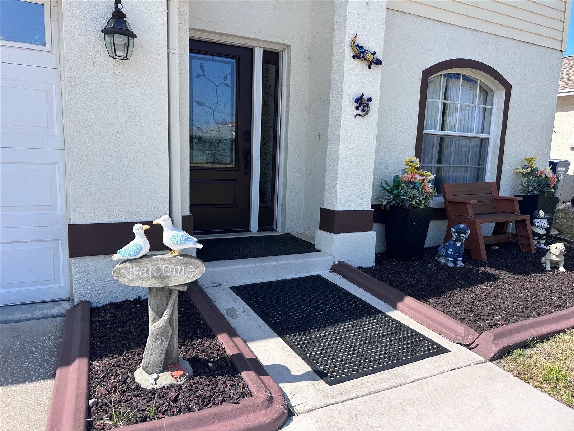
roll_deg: -2.0
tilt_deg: -8.6
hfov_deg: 71.6
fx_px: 398
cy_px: 216
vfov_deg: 56.8
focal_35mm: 24
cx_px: 287
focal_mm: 6.86
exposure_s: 1/2732
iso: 80
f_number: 1.78
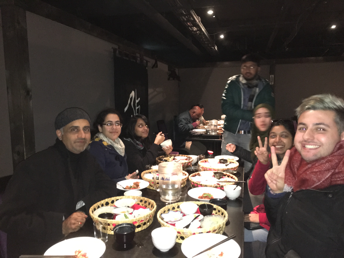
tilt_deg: -6.2
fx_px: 288
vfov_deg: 48.2
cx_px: 172
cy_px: 129
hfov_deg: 61.7
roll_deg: +1.0
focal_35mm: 29
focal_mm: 4.15
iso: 640
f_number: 2.2
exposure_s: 1/16
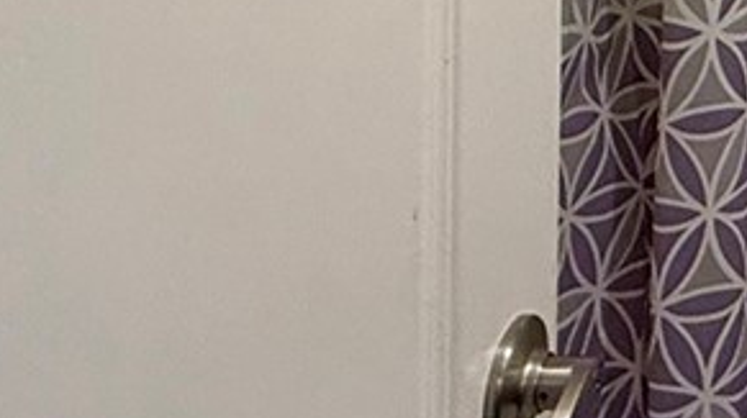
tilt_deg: +1.2
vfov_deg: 11.7
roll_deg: -1.4
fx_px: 1662
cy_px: -590
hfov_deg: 19.7
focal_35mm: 84
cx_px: 1296
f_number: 2.2
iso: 200
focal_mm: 2.22
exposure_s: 1/60
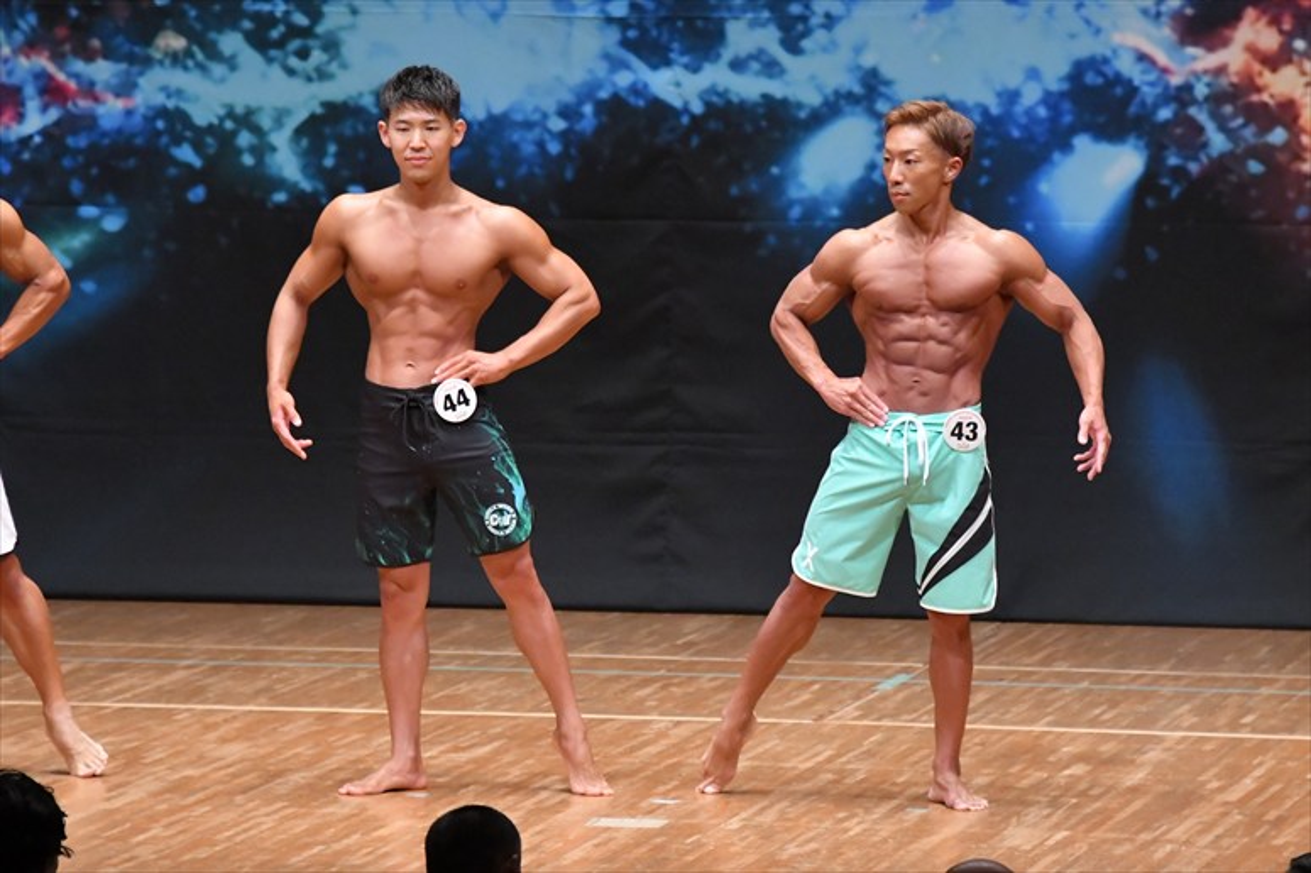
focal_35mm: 270
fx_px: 9828
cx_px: 656
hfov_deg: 7.6
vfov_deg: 5.1
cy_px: 436
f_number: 5.6
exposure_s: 1/400
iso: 8000
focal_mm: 180
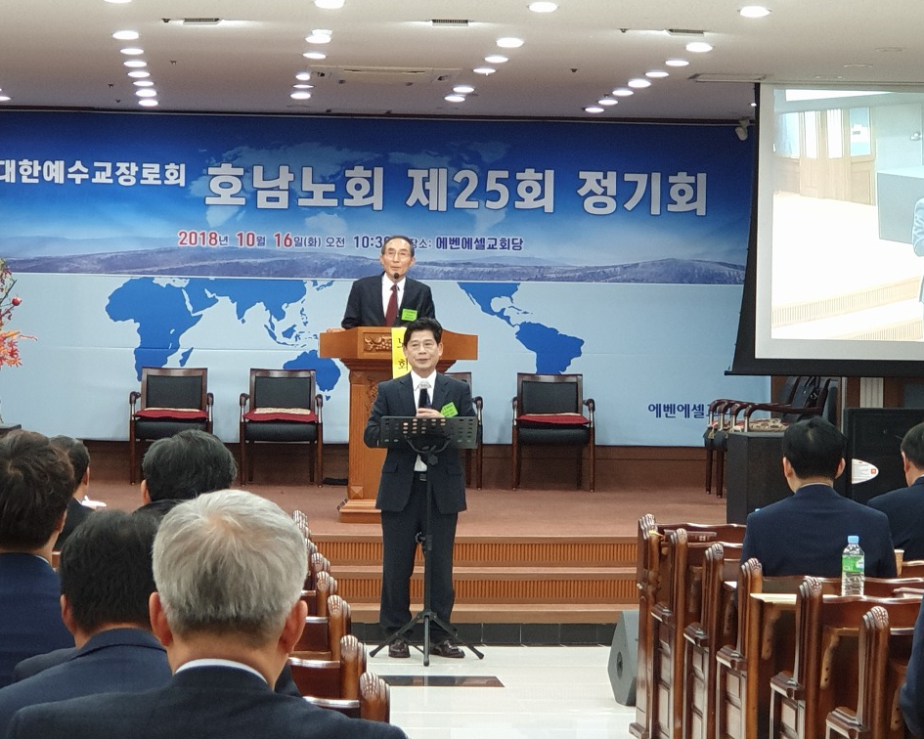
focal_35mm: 55
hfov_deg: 34.1
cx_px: 442
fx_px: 1504
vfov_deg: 27.6
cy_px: 370
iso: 160
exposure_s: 1/24
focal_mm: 6
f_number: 2.4
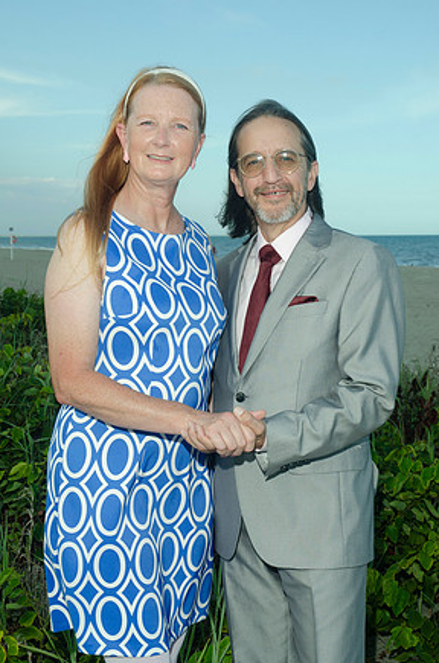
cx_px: 213
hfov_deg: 21.8
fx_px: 1139
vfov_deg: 32.4
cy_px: 335
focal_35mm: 62
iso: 100
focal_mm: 40
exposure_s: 1/250
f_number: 9
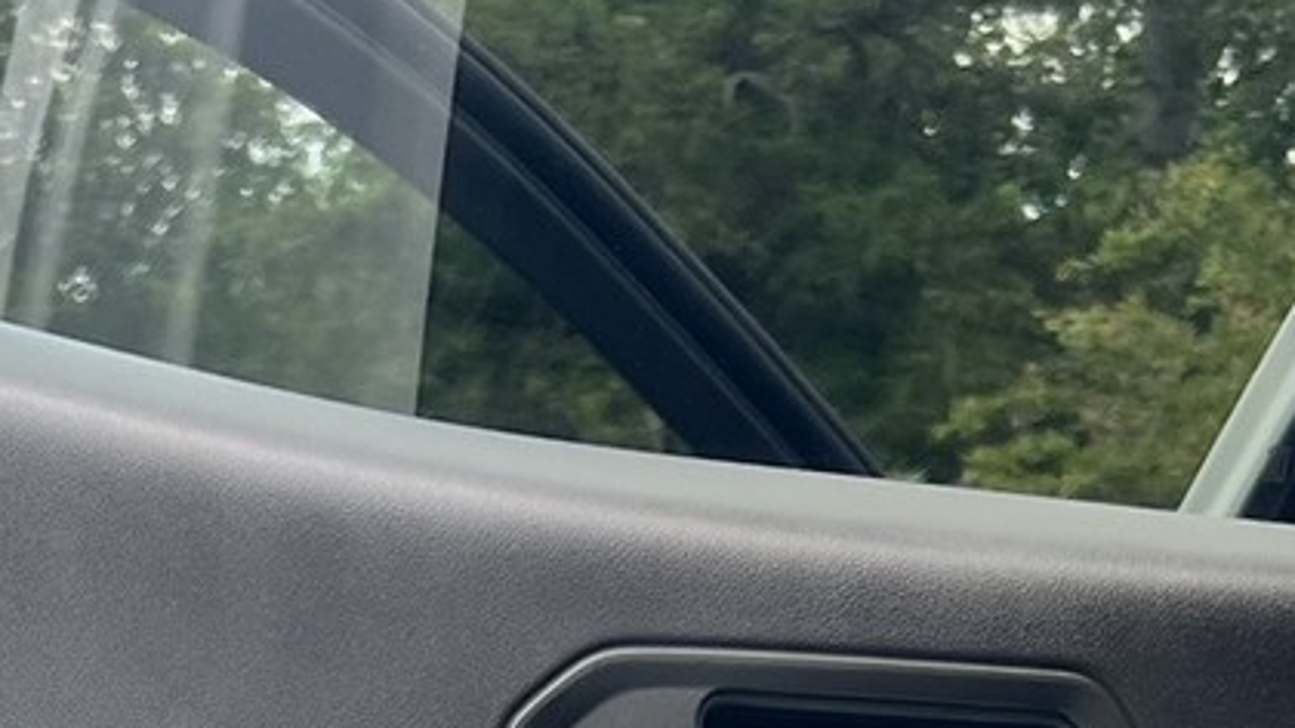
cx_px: -130
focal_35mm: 108
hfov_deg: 19.0
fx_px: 3708
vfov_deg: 9.9
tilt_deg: -10.9
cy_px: 1737
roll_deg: +0.7
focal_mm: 5.7
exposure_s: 1/389
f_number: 1.5
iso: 50
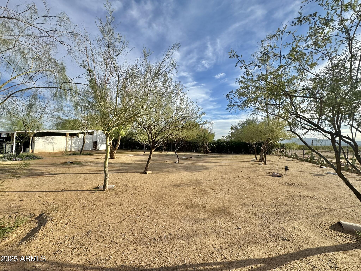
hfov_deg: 102.1
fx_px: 146
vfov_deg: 85.7
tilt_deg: +2.4
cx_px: 180
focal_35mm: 14
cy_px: 136
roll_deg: -1.1
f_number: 2.2
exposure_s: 1/1477
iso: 50
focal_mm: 2.22
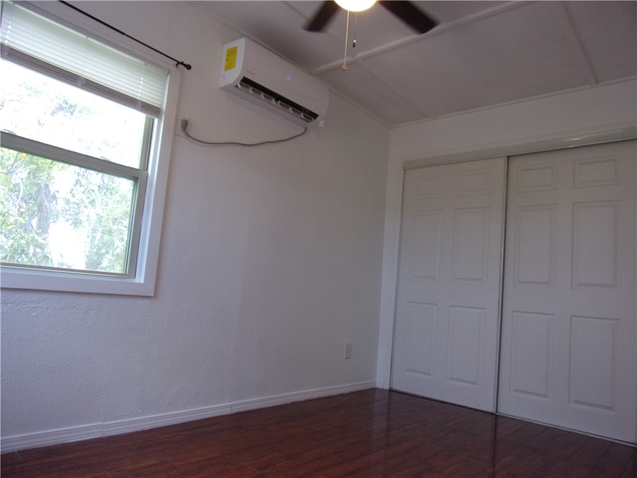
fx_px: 442
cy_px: 239
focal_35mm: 24
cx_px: 318
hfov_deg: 71.6
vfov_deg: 56.8
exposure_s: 1/34
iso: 88
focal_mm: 4.3
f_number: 3.3
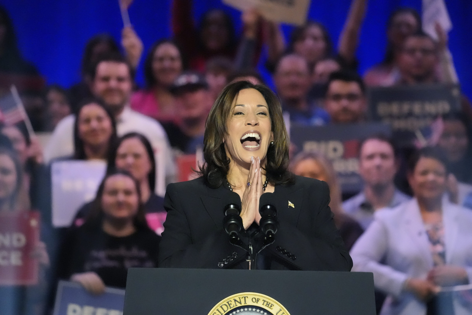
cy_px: 158
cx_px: 236
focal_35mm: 288
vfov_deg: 4.8
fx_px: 3776
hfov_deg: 7.2
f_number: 5.6
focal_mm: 288
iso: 20000
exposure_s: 1/400
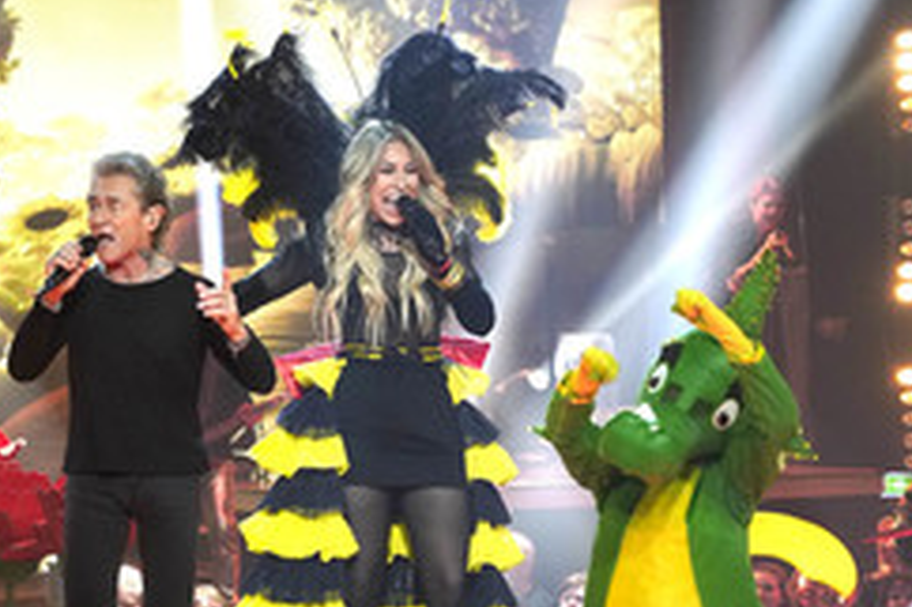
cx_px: 405
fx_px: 4050
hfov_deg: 12.8
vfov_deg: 8.5
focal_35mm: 160
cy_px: 517
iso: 3200
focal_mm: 86
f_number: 5.6
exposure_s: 1/200
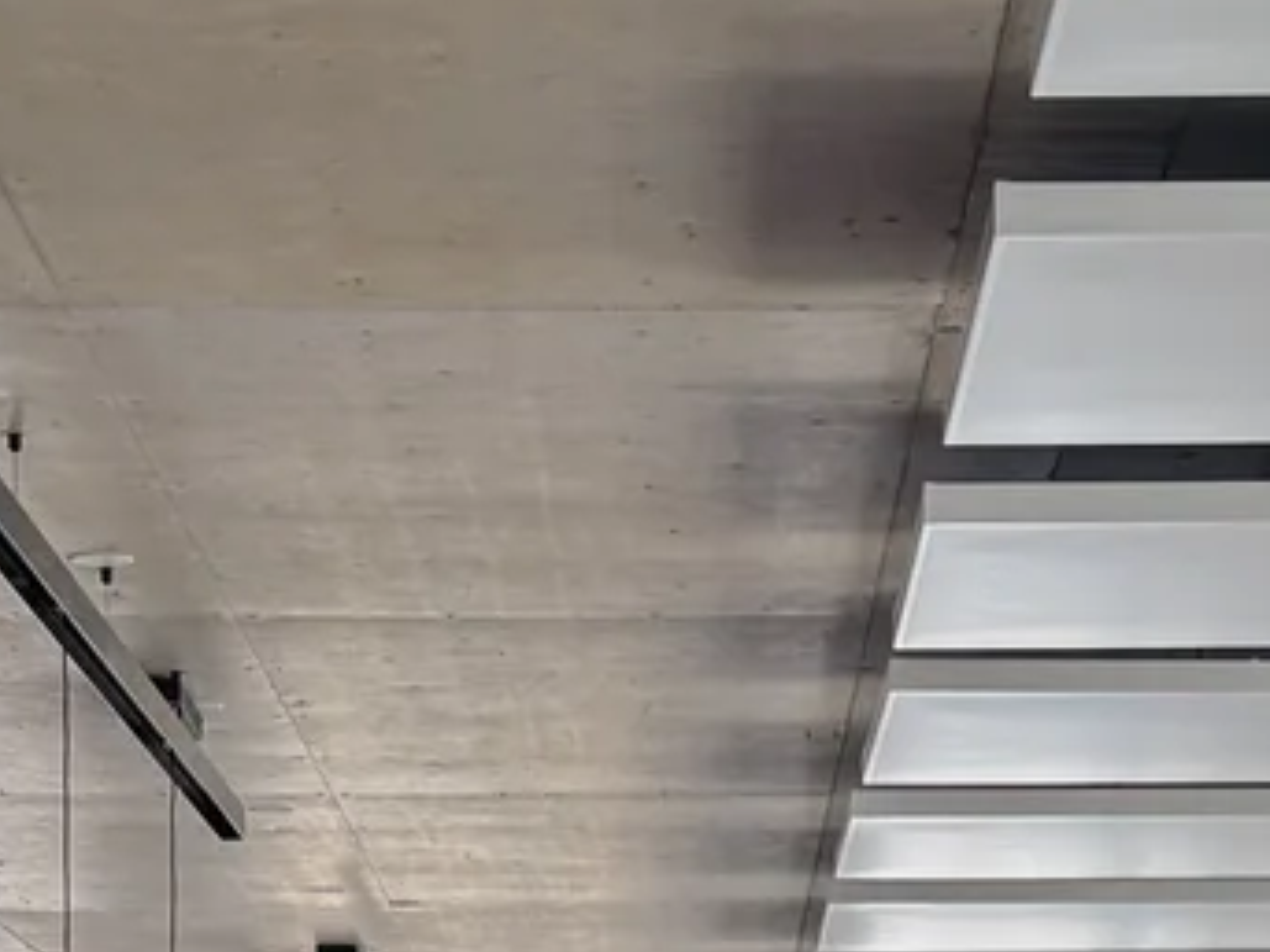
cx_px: 774
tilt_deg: +0.6
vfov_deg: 11.3
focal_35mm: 126
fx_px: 4621
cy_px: 1367
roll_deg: +1.2
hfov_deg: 15.6
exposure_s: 1/120
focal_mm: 6.76
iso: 100
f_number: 1.78
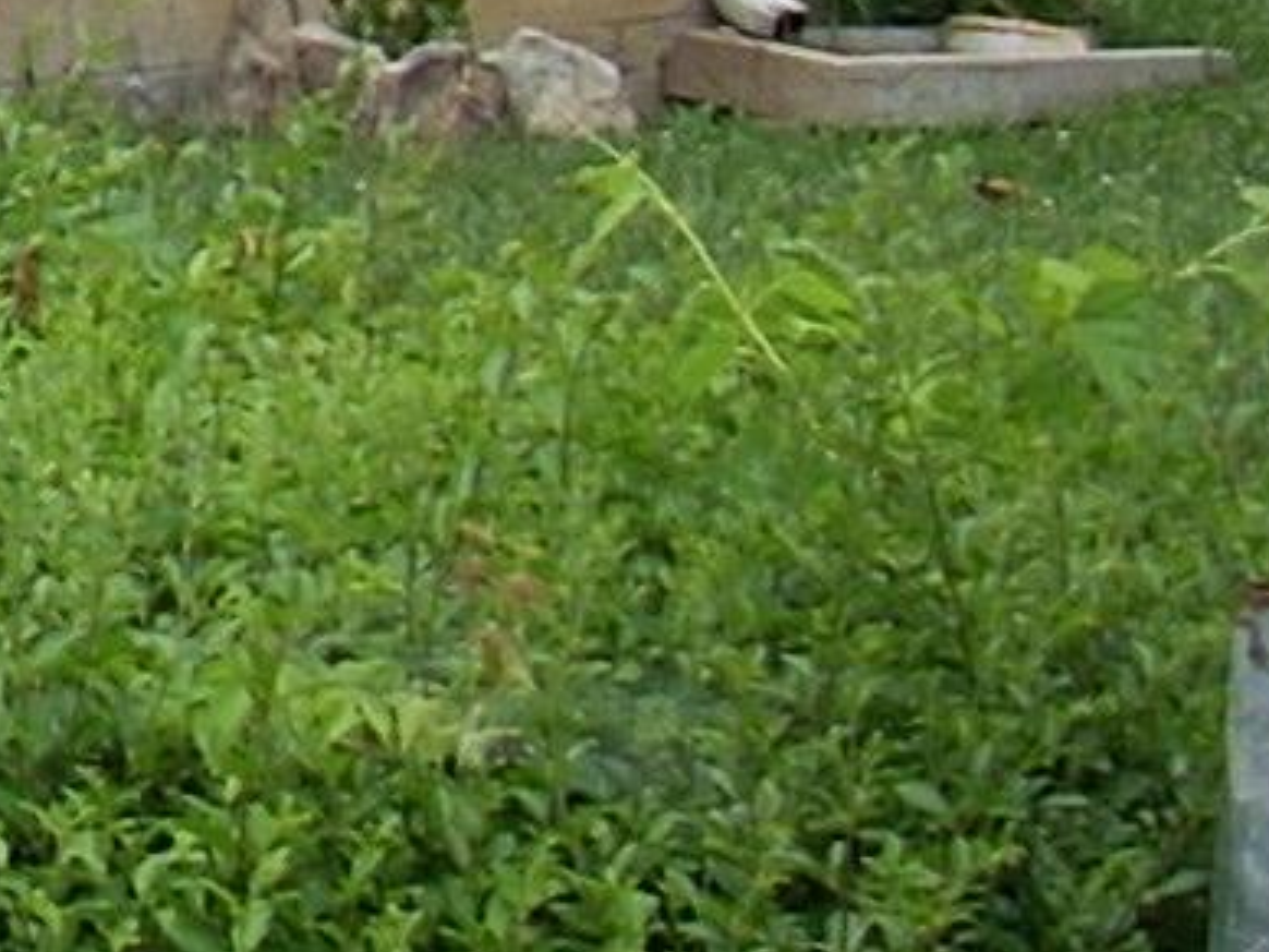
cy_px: -1220
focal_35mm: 244
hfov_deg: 7.6
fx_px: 8945
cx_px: -1717
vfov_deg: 5.9
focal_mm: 6.2
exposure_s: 1/458
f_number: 2.8
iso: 64
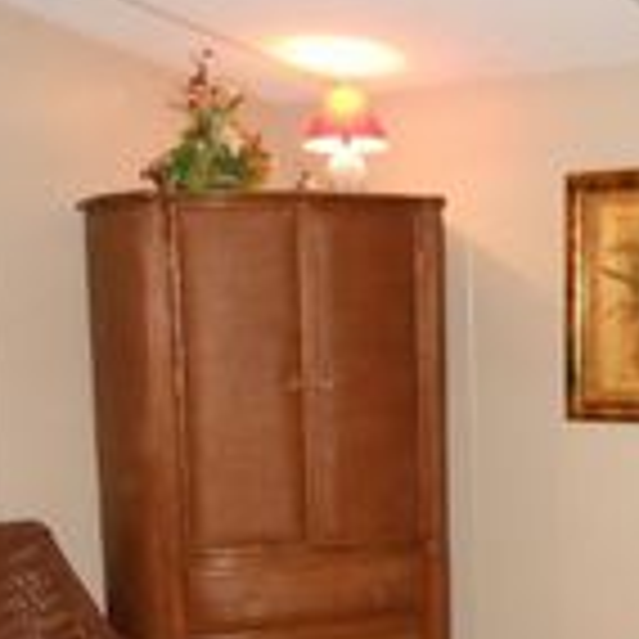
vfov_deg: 26.0
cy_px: 585
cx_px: 513
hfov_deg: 26.4
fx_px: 1337
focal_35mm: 64
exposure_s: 1/25
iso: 640
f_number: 3.7
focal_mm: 5
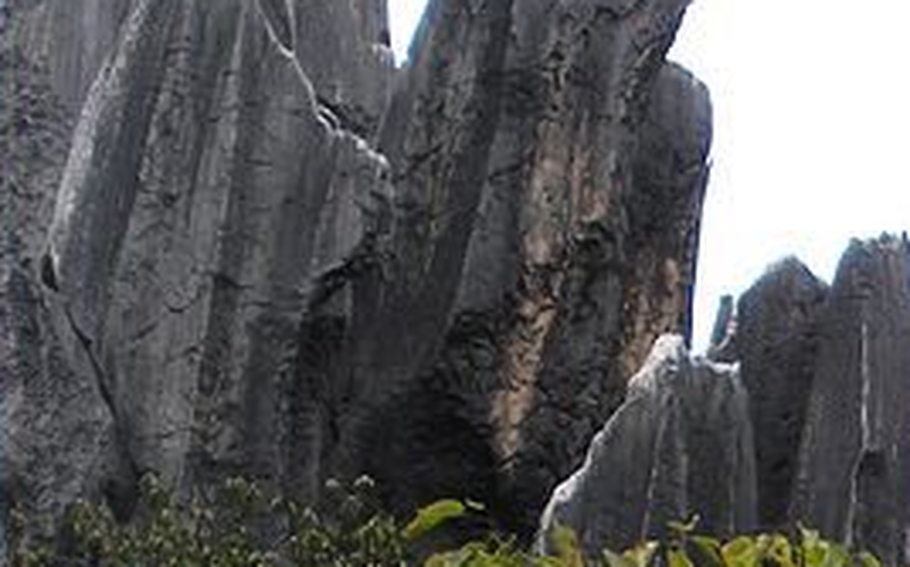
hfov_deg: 13.9
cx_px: 1114
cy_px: 937
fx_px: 3618
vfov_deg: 8.7
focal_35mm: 146
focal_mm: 6.3
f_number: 3.5
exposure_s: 1/161
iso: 64
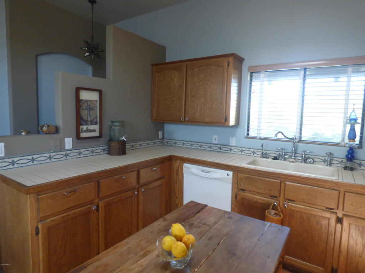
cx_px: 182
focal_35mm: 20
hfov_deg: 81.7
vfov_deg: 66.0
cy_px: 136
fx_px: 211
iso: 320
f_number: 2.8
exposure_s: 1/60
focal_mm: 3.58
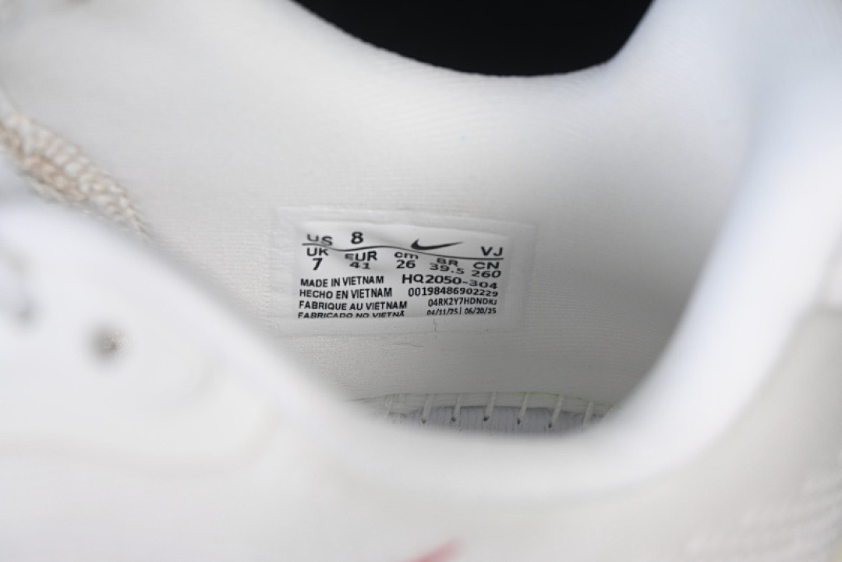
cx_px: 421
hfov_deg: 27.0
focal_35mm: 75
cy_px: 281
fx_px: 1754
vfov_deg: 18.2
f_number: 7.1
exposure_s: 1/100
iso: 160
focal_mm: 50
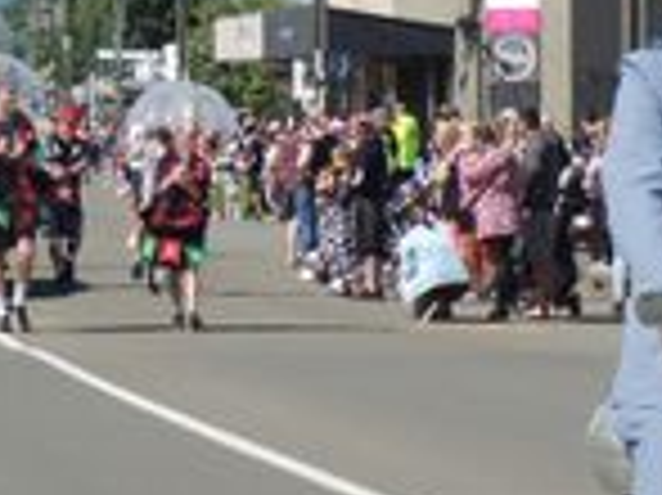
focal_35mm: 210
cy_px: 320
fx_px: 4013
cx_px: 676
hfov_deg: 9.4
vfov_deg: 7.1
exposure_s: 1/800
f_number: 3.9
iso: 100
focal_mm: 12.4
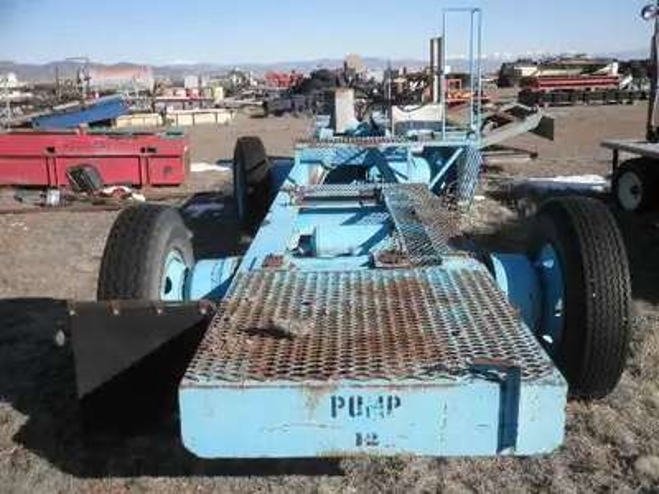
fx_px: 666
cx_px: 330
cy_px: 247
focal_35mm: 35
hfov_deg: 52.6
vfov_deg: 40.7
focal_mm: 6.1
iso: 64
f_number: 9.1
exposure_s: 1/100
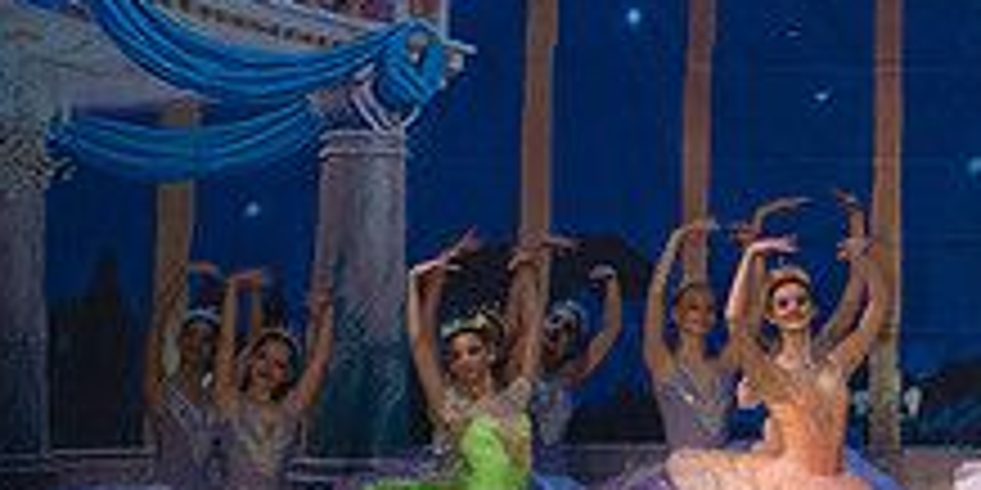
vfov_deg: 3.3
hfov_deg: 6.5
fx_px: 8542
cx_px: 1632
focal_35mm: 337
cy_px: 419
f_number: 4
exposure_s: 1/320
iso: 1600
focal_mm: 70
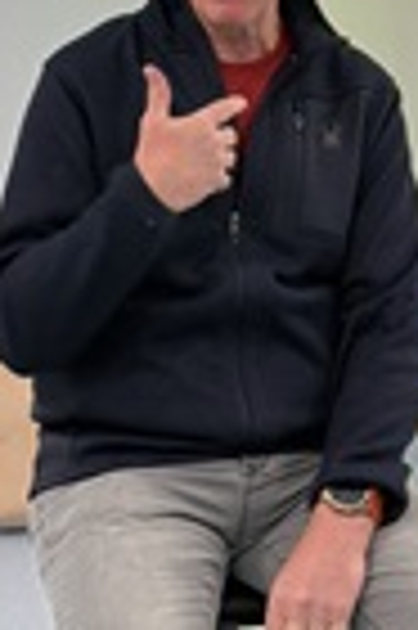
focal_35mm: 125
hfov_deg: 10.9
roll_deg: +0.6
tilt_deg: +0.3
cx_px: 67
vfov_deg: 16.2
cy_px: 68
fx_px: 2182
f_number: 1.78
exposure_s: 1/120
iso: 64
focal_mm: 6.76
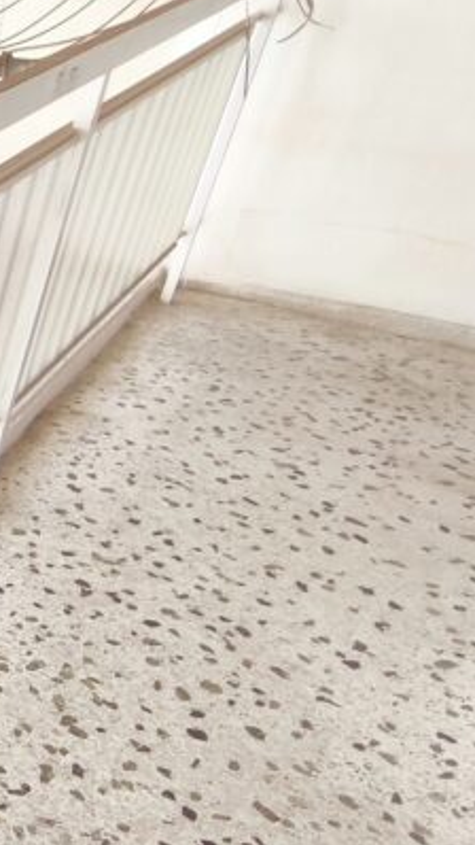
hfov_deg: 17.6
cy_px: 476
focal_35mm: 42
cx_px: -524
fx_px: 940
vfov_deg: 48.2
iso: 50
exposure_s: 1/221
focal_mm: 1.91
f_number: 2.2
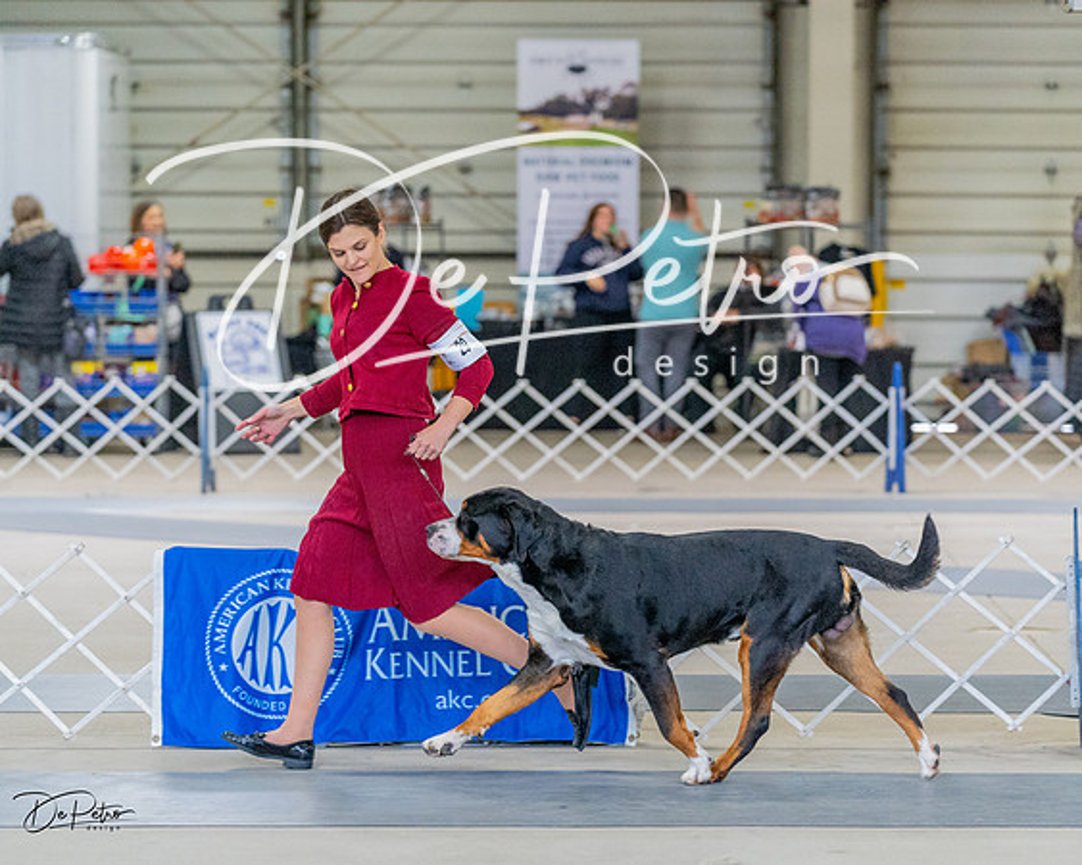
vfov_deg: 10.2
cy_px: 432
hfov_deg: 12.7
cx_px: 541
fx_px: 4867
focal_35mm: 152
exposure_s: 1/400
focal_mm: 135
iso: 6400
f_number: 3.5
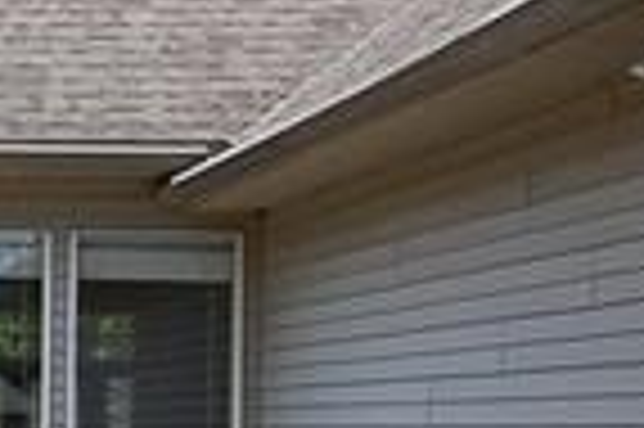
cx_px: -477
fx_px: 1680
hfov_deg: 17.9
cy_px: 408
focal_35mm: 94
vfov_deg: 14.3
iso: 200
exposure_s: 1/250
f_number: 8
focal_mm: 14
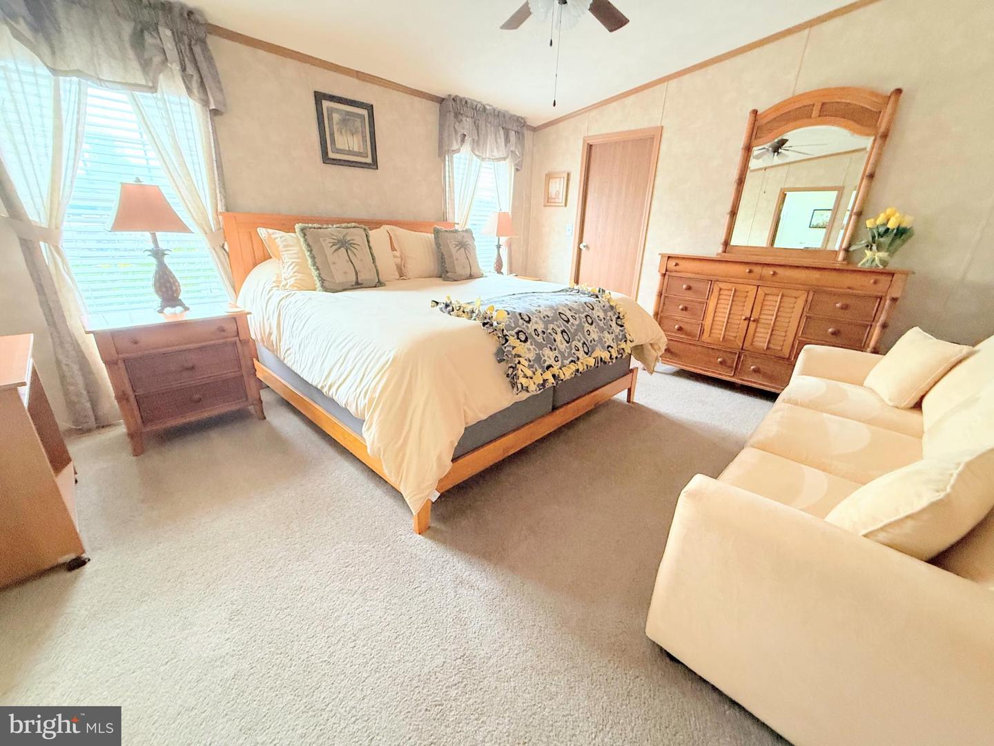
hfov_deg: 102.1
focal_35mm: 14
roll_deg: -1.5
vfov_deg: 85.7
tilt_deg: -19.5
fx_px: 402
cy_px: 373
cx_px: 497
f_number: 2.2
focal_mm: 2.22
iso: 500
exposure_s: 1/60
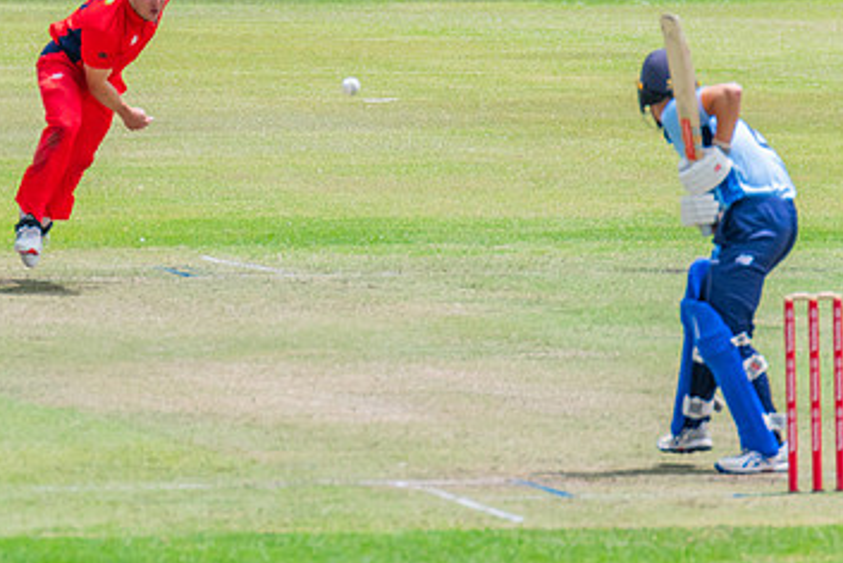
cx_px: 172
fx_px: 25404
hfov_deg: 1.9
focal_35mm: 1084
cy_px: 199
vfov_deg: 1.3
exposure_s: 1/1000
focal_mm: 600
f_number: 10
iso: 800
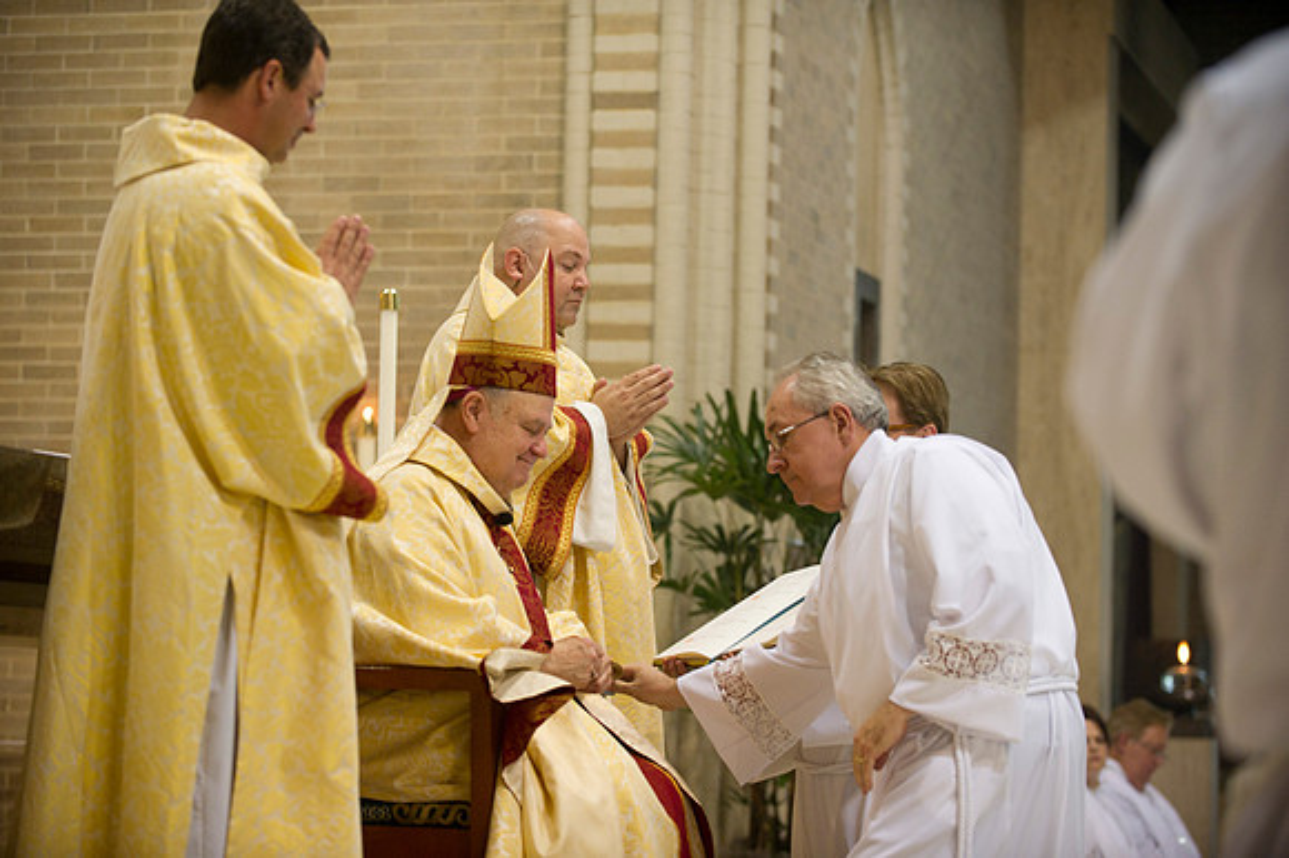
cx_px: 644
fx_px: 3650
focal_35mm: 102
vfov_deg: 13.4
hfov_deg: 20.0
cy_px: 429
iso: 2000
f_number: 2.8
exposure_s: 1/160
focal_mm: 102
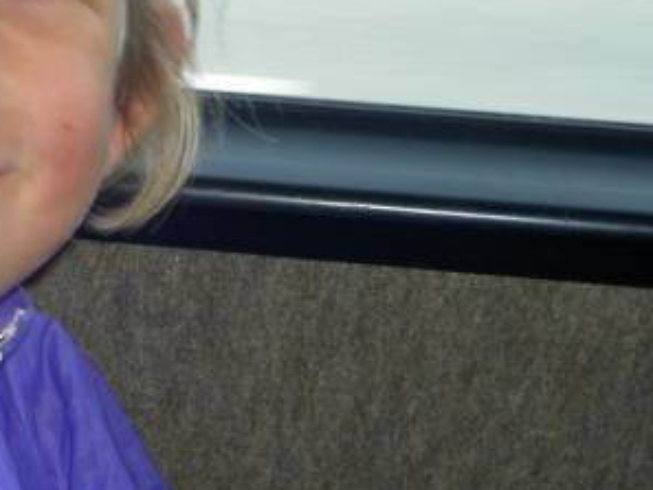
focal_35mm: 105
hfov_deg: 18.1
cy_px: 53
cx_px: -51
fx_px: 1982
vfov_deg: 14.0
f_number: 2.8
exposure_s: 1/60
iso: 100
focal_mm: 8
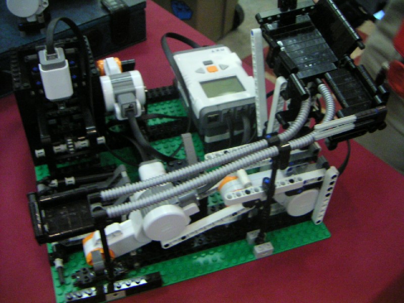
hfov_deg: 46.8
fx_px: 467
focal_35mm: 40
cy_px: 152
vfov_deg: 36.0
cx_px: 202
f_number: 2.9
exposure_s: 1/20
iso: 400
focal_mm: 5.3
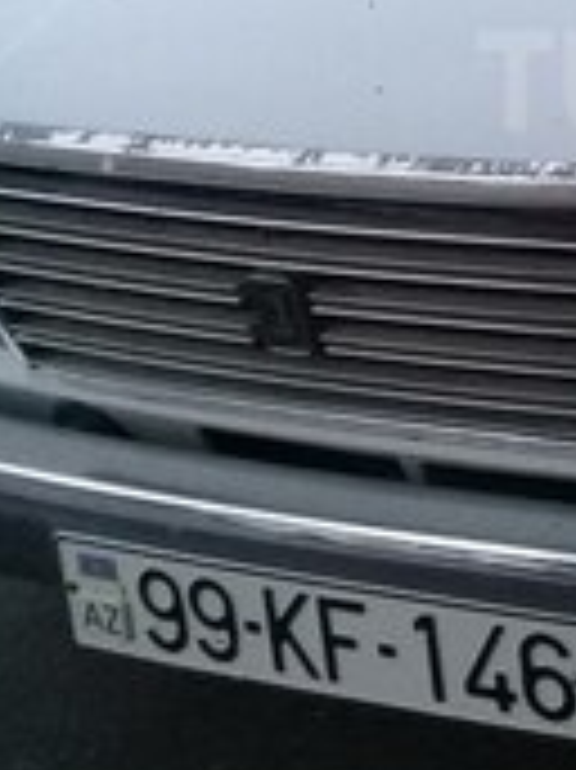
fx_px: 1999
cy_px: 81
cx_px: 824
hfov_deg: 15.3
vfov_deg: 21.3
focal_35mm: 90
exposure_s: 1/33
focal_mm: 3.3
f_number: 2.2
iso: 200
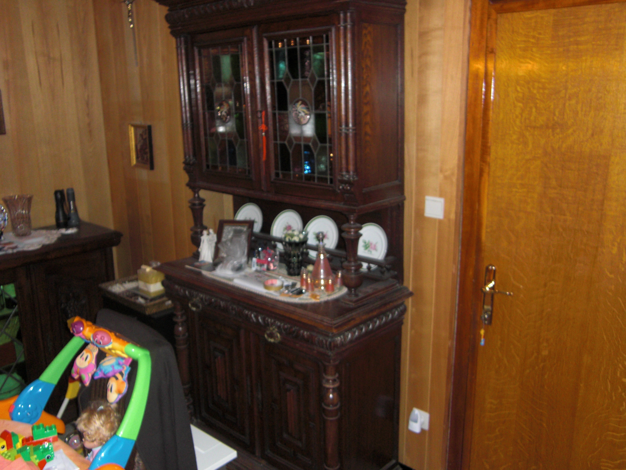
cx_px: 313
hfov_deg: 55.4
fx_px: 597
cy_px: 235
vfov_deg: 42.9
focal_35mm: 33
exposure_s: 1/60
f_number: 2.7
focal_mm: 5.8
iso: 200
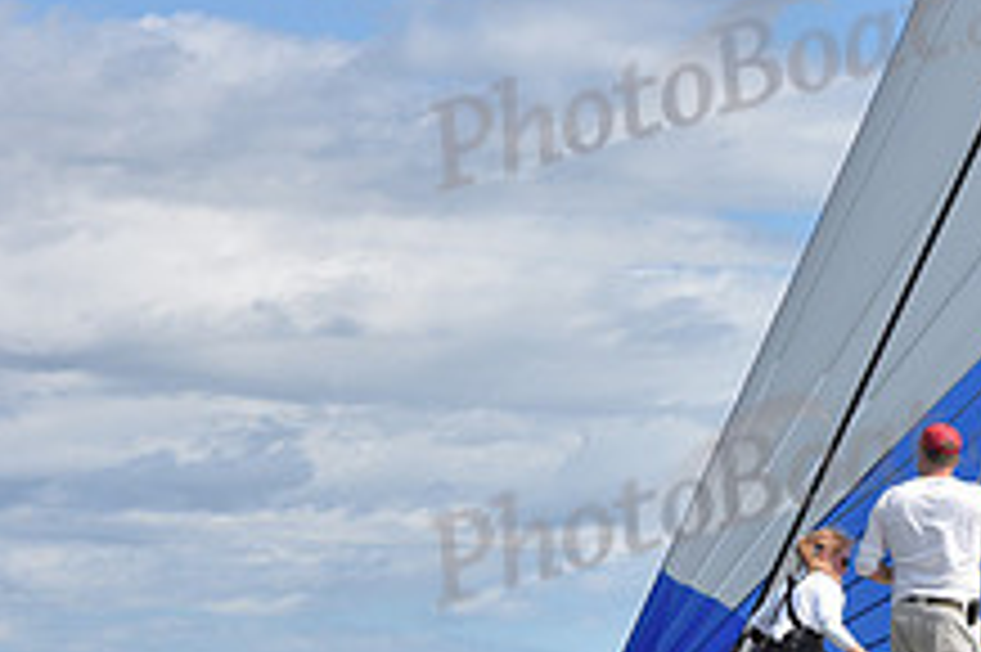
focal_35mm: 240
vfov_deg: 5.7
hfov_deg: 8.5
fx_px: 6535
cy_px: 659
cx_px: 1300
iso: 250
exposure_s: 1/800
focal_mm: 90
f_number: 10
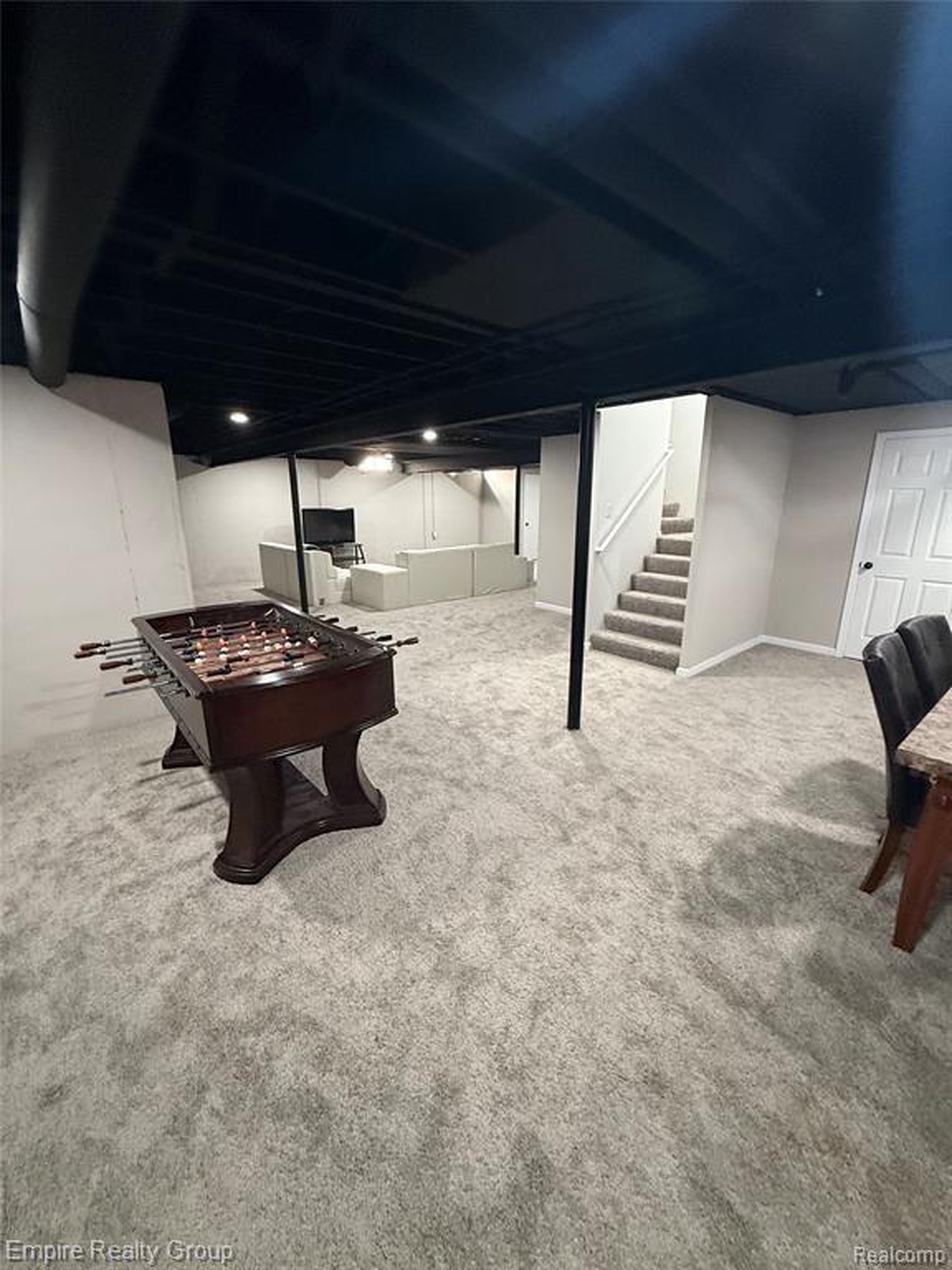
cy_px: 635
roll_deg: +0.3
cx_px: 476
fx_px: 513
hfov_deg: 85.7
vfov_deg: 102.1
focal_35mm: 14
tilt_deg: -14.4
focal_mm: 2.22
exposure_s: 1/60
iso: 500
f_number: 2.2
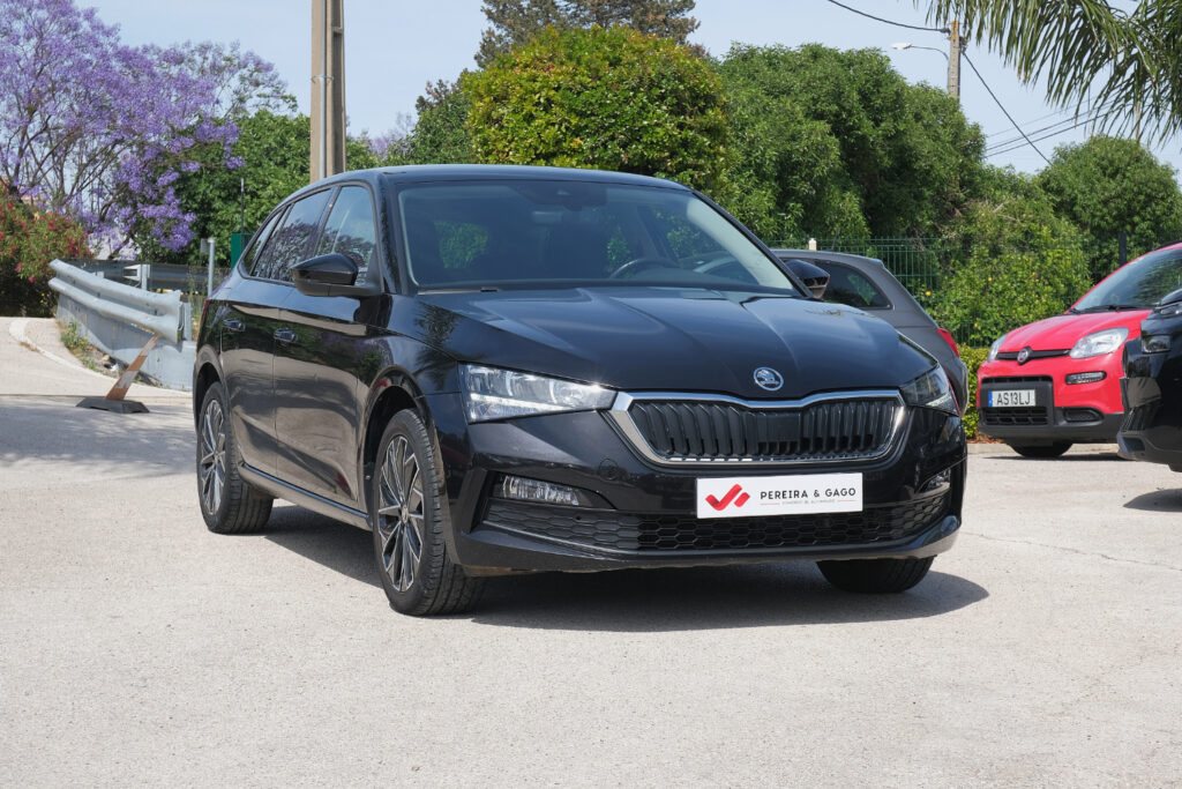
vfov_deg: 20.0
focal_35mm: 68
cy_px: 394
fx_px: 2233
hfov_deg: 29.7
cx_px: 591
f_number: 9
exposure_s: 1/200
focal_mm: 45
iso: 160
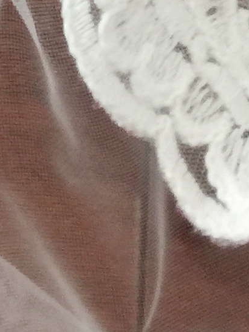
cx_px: -84
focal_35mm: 173
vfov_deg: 9.4
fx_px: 1660
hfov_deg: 8.4
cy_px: -600
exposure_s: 1/17
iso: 40
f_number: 2.2
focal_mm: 4.15
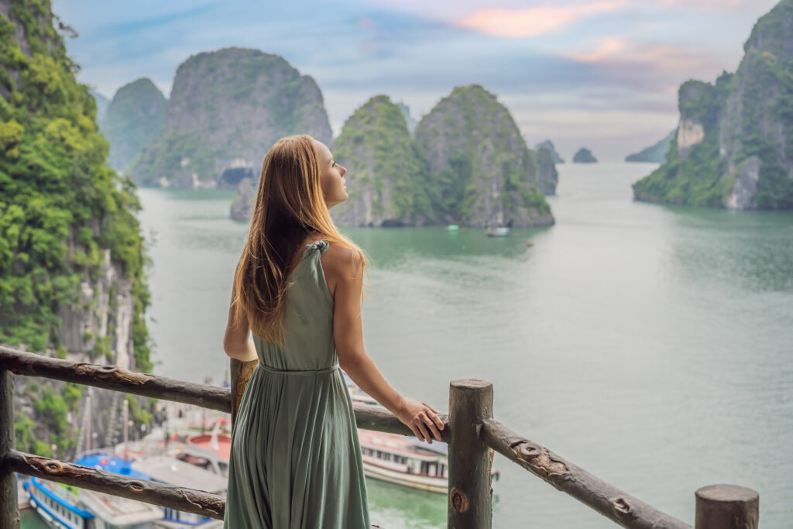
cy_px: 264
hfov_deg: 36.2
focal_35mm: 55
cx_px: 396
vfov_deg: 24.6
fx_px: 1212
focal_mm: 55
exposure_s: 1/500
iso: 100
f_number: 4
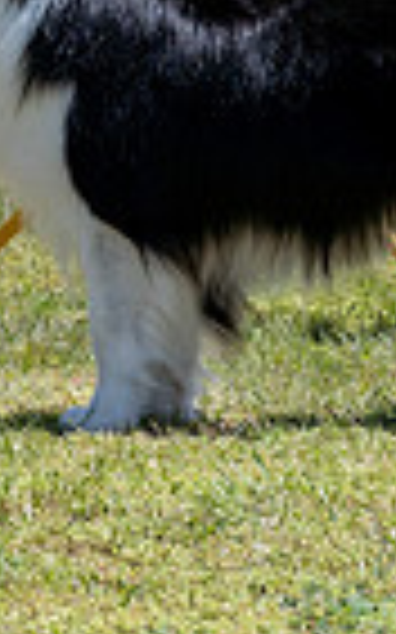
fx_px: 11823
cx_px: 135
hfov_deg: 1.9
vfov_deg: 3.1
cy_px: -265
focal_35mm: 684
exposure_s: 1/1600
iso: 640
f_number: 7.1
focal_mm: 140
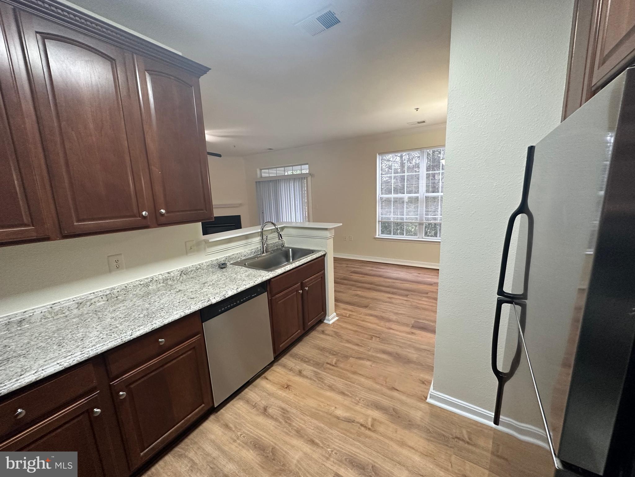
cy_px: 238
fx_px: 257
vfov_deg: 85.7
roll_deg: +2.4
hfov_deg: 102.1
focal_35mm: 14
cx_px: 318
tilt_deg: -11.8
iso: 250
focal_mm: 2.22
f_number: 2.2
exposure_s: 1/120
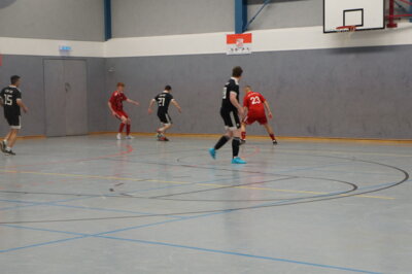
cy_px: 137
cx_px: 206
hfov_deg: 24.6
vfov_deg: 16.5
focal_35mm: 82
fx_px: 943
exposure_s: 1/100
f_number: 5.6
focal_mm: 55
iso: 1250
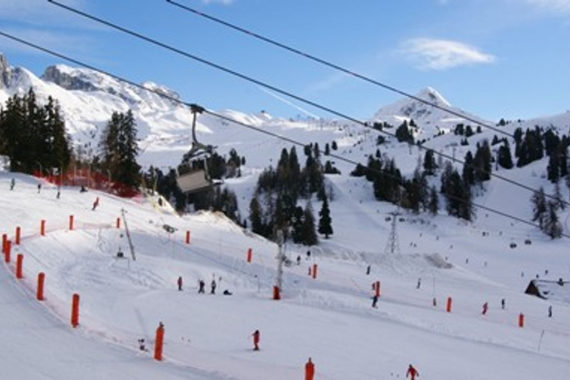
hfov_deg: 43.6
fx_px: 712
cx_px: 285
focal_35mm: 45
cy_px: 190
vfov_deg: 29.9
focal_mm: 30
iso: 100
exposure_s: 1/160
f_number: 16
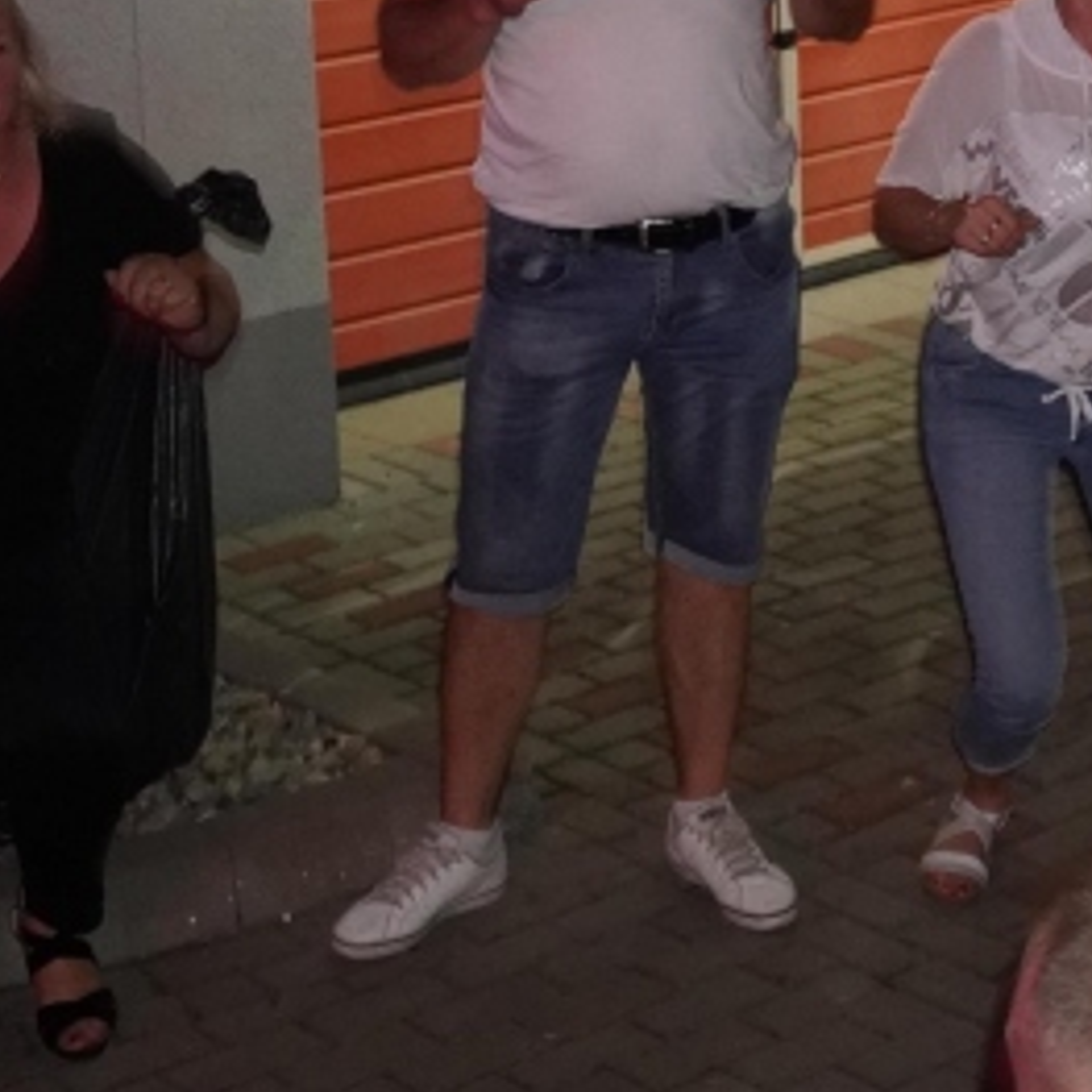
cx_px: 1171
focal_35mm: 93
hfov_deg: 18.1
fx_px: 3319
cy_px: 114
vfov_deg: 18.4
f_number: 4.5
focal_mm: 24
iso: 3200
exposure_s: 1/15
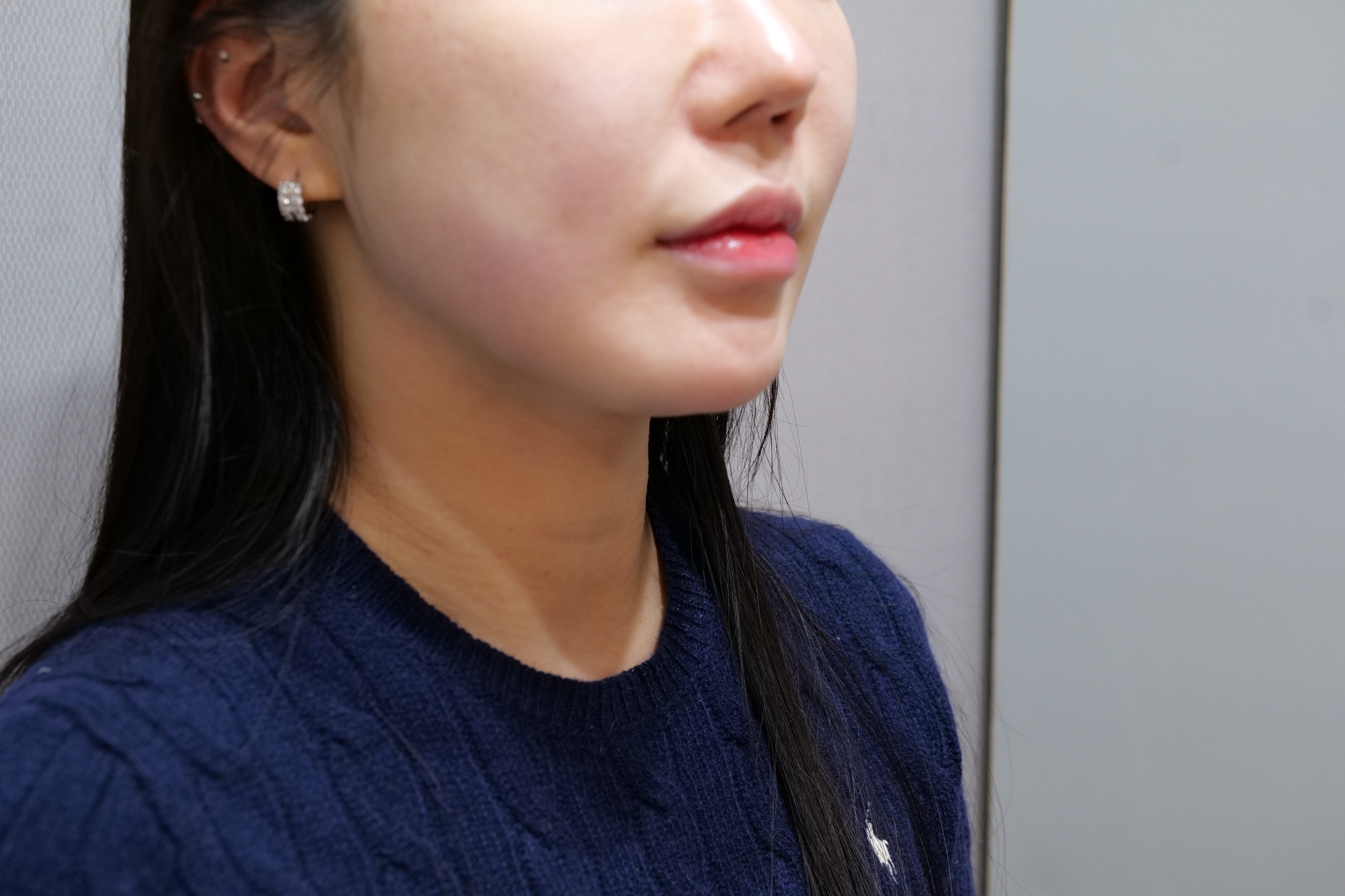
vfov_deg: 25.5
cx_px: 672
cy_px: 448
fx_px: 1980
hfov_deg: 37.5
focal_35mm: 53
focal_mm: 53
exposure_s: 1/40
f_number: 7.1
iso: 3200
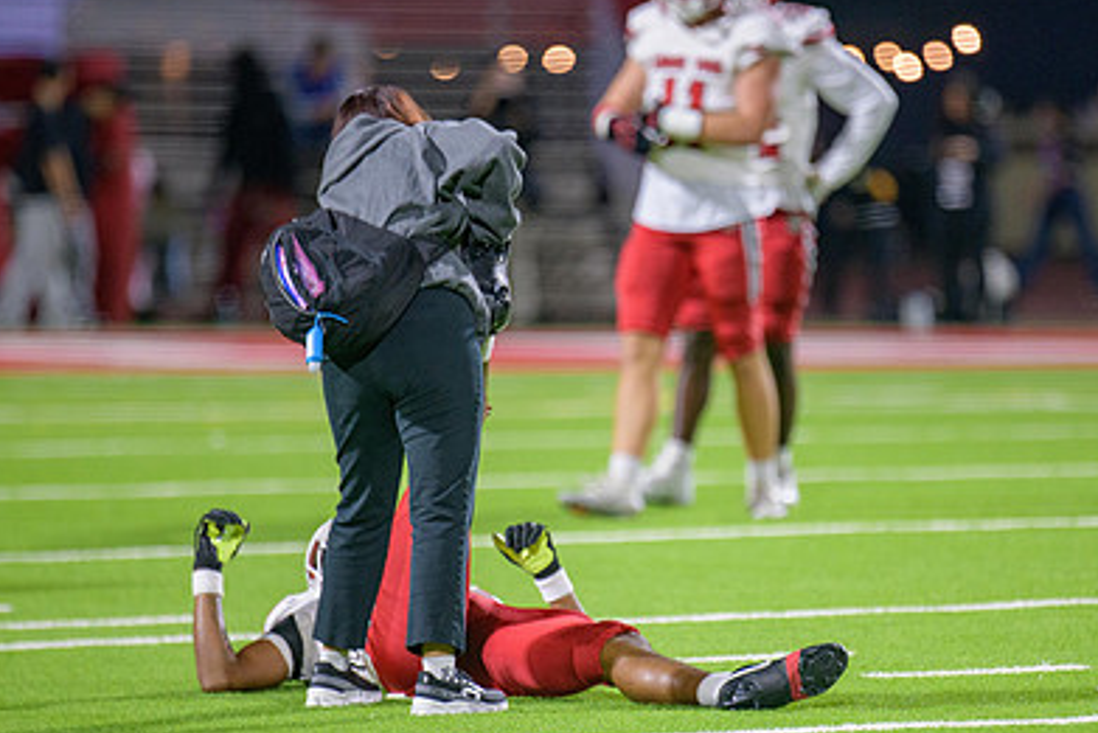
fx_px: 13577
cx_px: 657
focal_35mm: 445
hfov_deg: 4.6
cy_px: 482
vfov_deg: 3.1
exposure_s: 1/250
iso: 2000
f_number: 2.8
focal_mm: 300
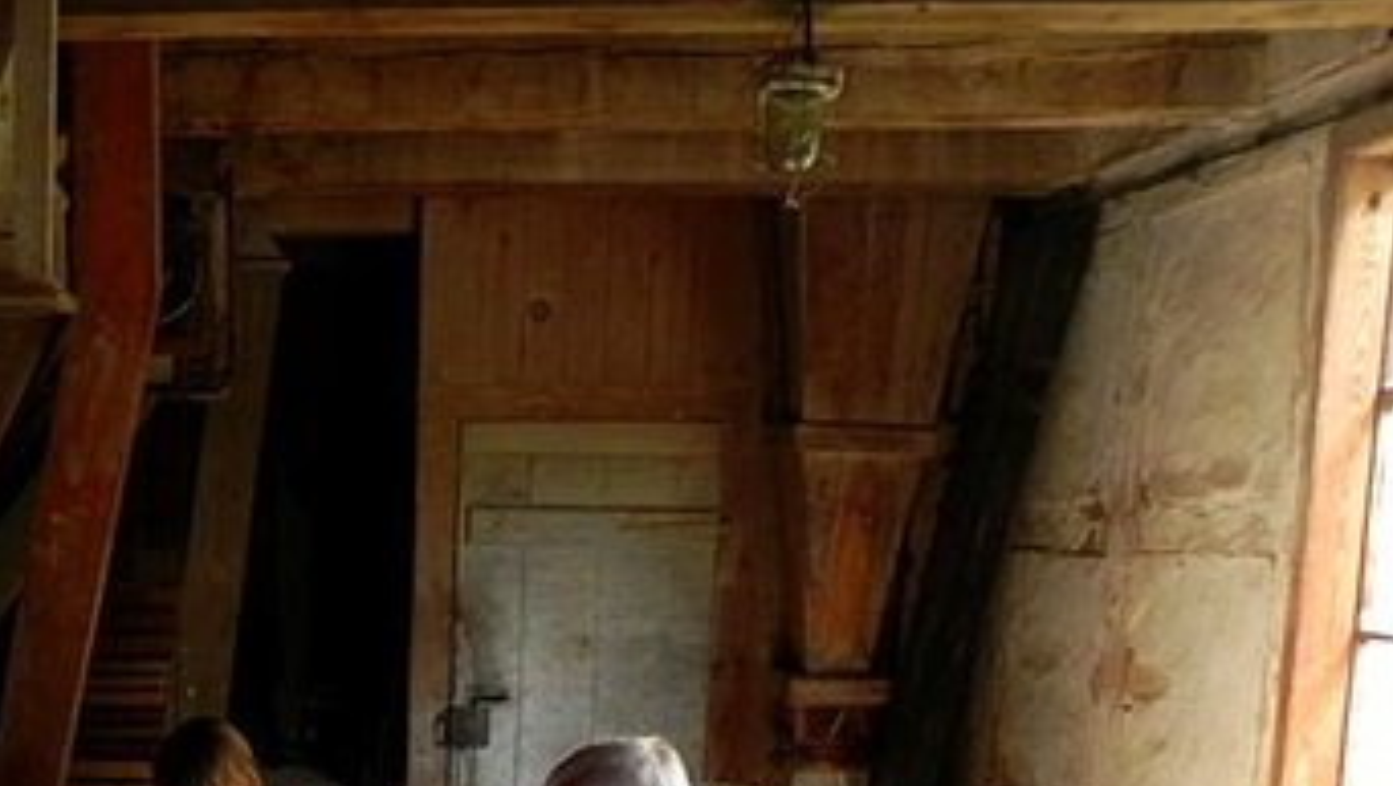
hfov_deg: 32.7
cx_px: 77
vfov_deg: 19.1
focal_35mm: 60
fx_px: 2218
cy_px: 924
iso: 286
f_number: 2.8
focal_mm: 5.2
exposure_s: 1/30
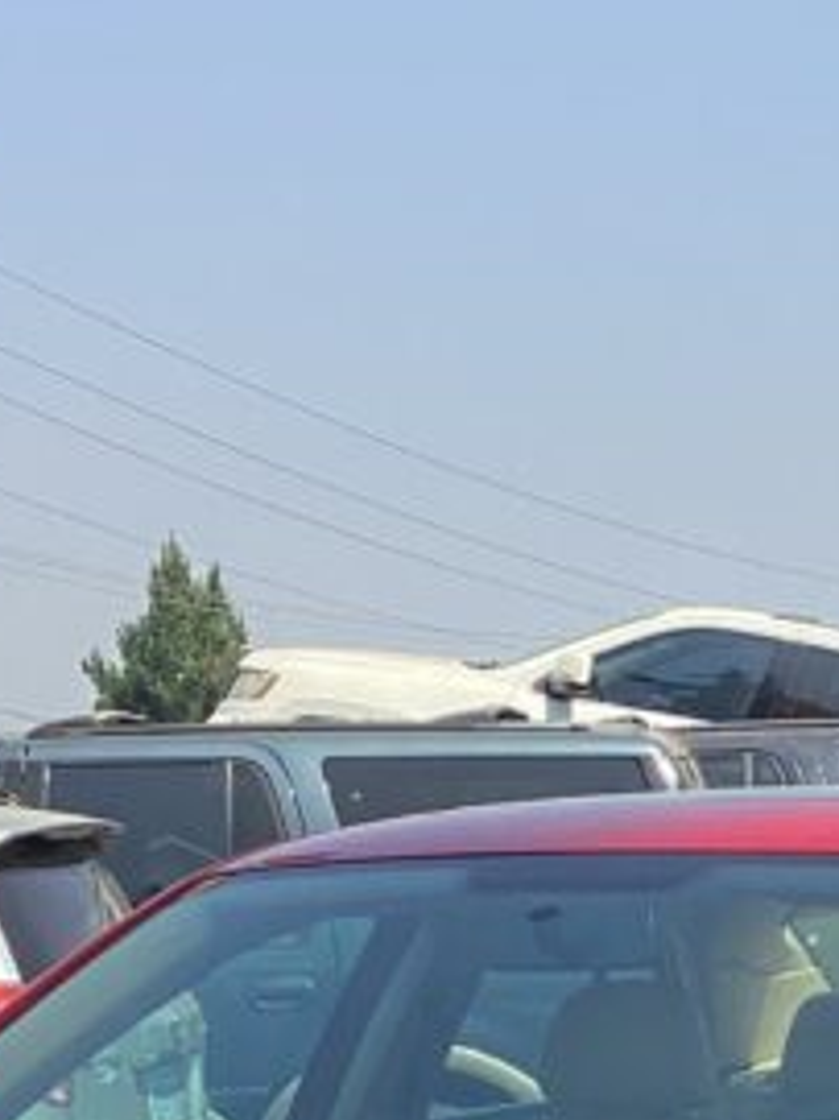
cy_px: 1715
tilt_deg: -12.8
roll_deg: -0.5
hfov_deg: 12.7
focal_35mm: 117
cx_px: 467
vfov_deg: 15.4
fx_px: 3784
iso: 25
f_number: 2.4
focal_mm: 3.3
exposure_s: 1/679
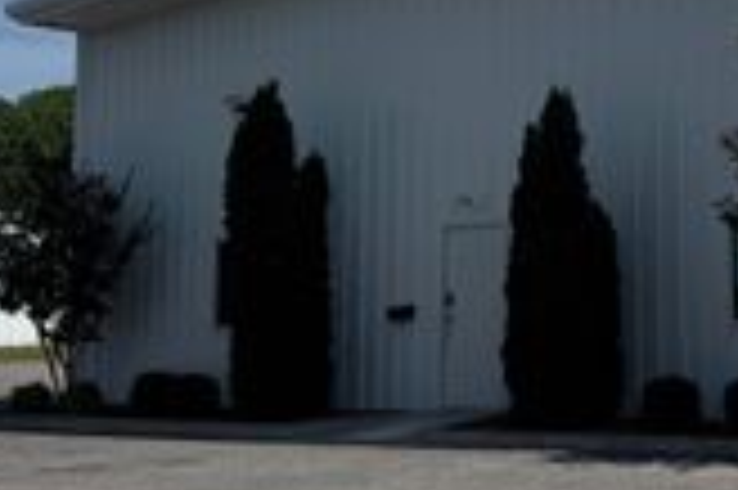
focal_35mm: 76
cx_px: 806
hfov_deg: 24.9
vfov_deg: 17.8
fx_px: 1556
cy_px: 101
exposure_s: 1/7937
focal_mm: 6.76
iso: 80
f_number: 1.78
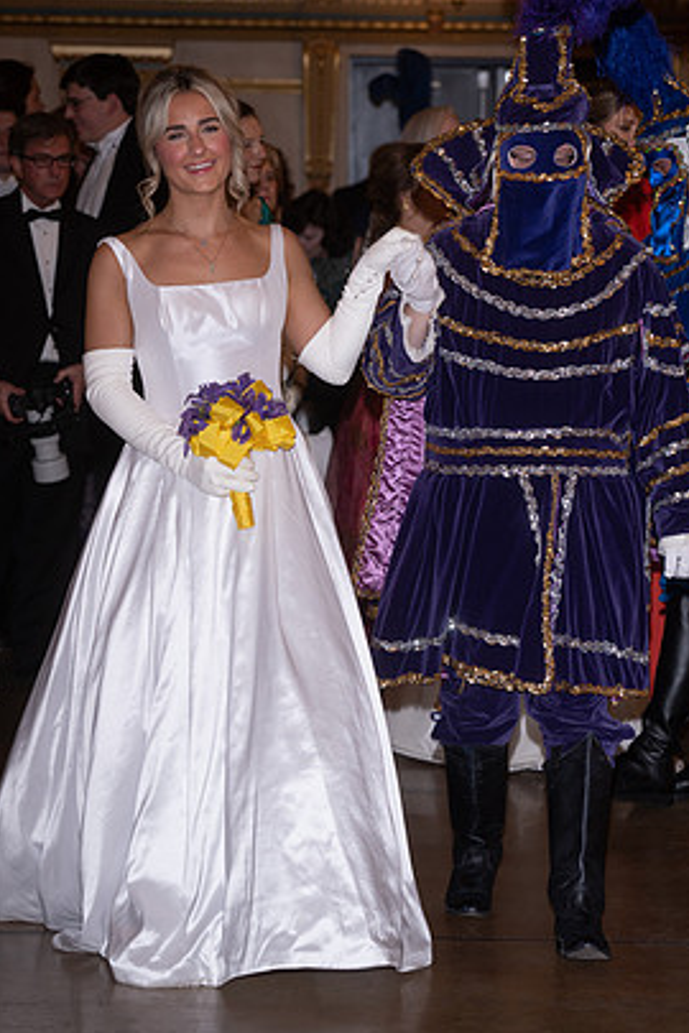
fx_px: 4019
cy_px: 505
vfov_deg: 14.7
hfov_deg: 9.8
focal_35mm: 140
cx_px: 334
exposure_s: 1/60
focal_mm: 126
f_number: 5
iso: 320
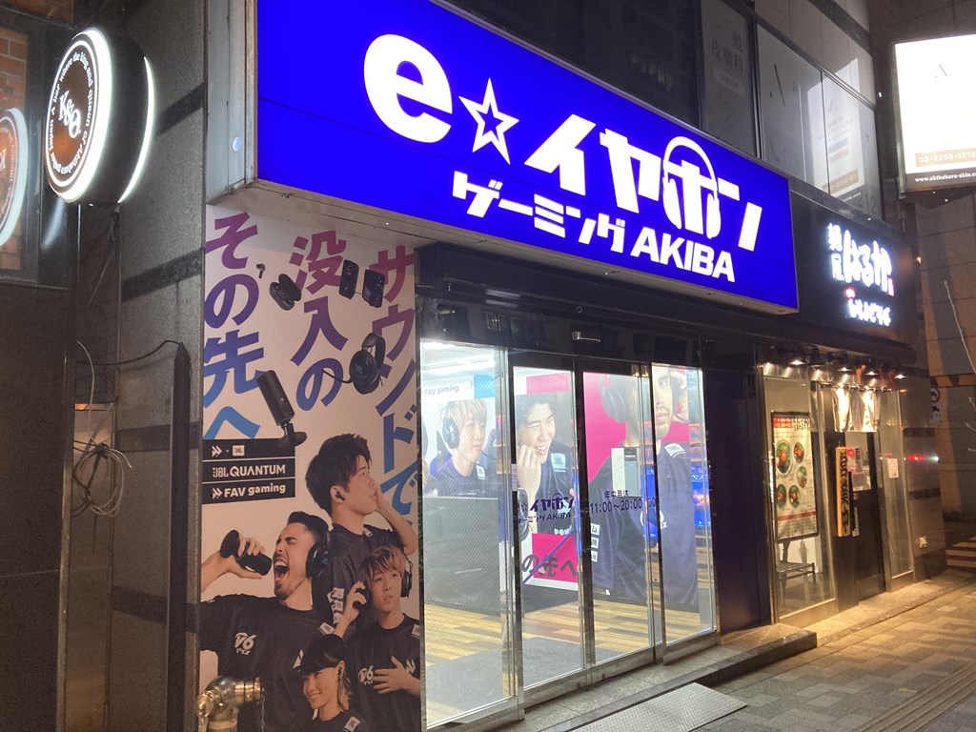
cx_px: 488
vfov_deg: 49.7
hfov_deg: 63.4
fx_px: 789
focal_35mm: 28
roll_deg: +0.6
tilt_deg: +6.7
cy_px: 366
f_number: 1.8
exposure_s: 1/33
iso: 250
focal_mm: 3.99
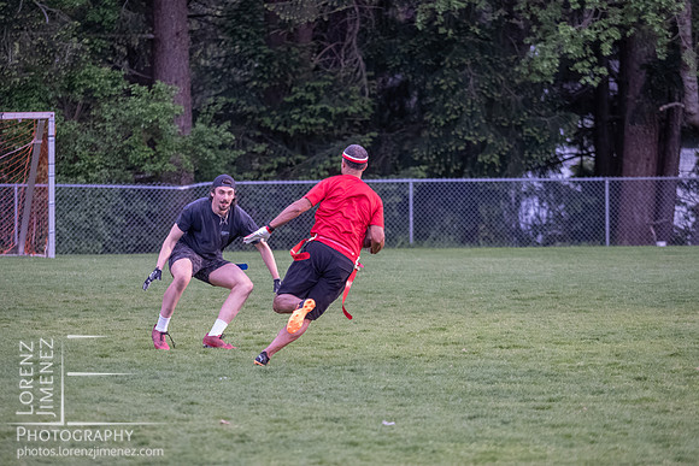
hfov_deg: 6.8
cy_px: 257
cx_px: 349
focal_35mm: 301
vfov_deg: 4.6
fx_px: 5850
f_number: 2.8
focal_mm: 142
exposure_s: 1/1250
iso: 4000
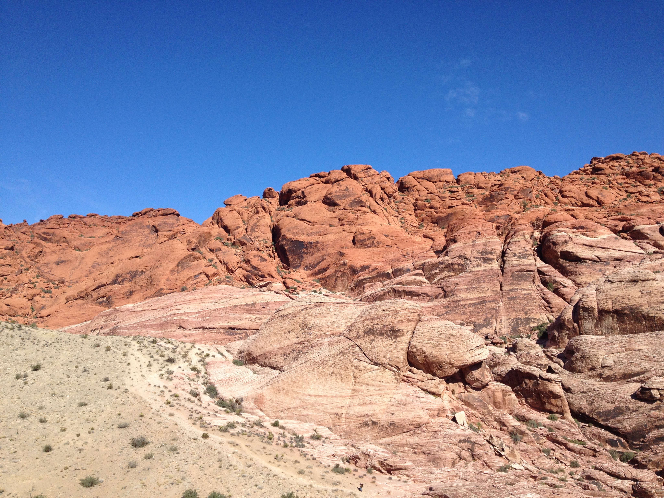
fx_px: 671
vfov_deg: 40.7
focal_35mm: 35
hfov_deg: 52.6
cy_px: 249
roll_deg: -0.5
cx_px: 332
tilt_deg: +6.4
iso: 50
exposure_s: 1/2208
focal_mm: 4.28
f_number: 2.4
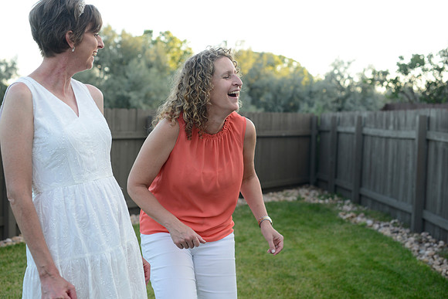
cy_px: 150
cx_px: 224
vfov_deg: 27.0
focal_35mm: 50
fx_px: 622
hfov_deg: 39.6
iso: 400
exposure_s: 1/200
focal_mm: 50
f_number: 4
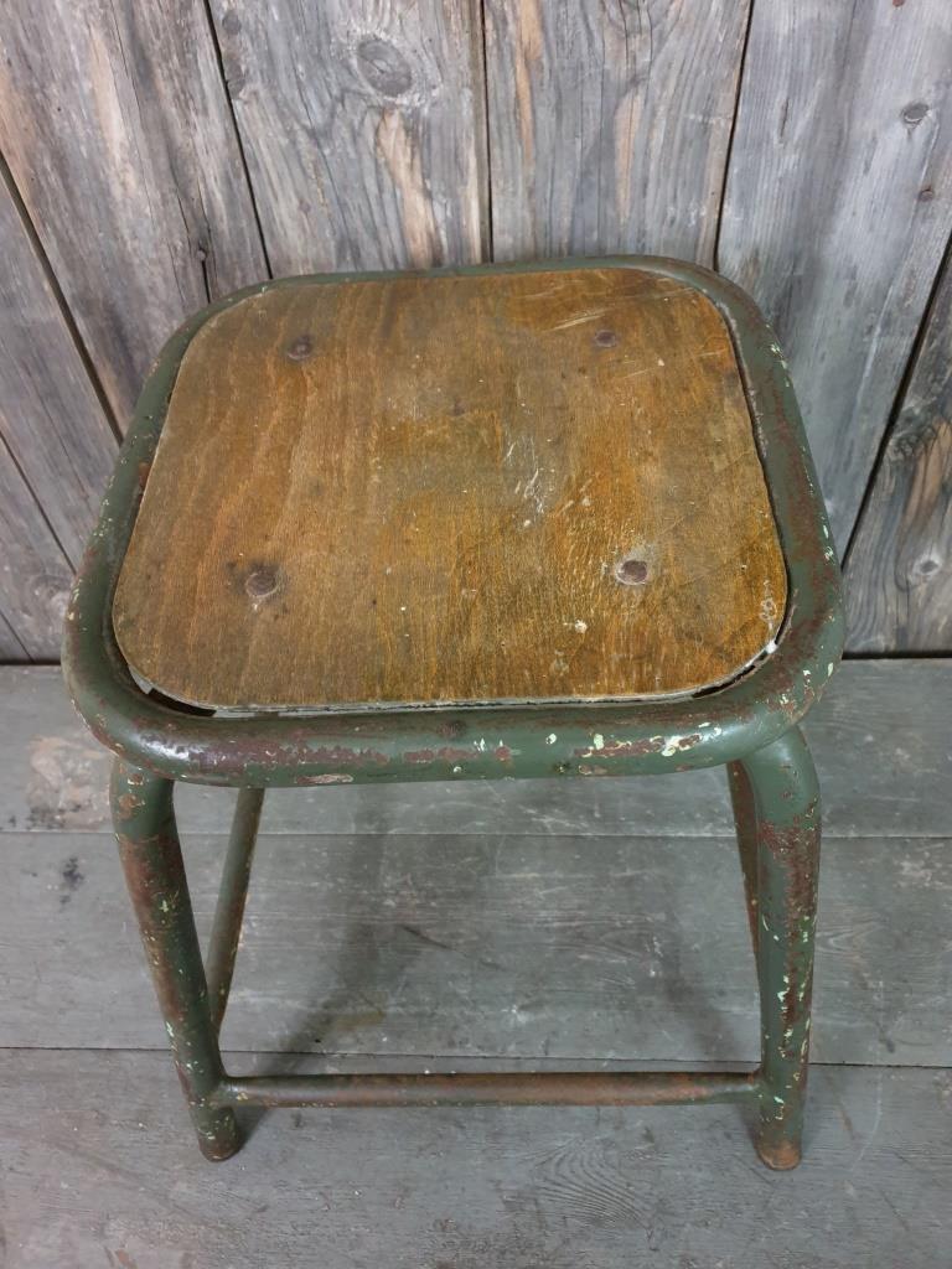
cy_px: 634
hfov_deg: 53.1
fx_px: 953
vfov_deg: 67.3
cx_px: 476
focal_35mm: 26
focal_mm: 4.3
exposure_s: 1/13
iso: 320
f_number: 1.5
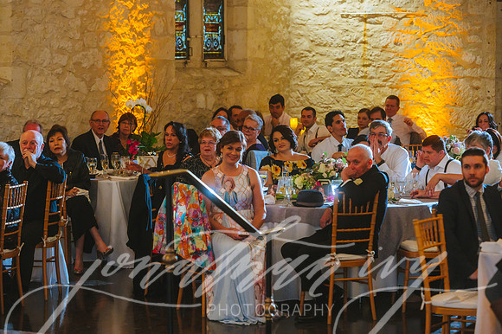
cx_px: 251
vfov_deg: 11.4
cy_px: 167
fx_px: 1672
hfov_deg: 17.1
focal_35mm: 120
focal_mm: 120
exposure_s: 1/125
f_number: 2.8
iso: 2500
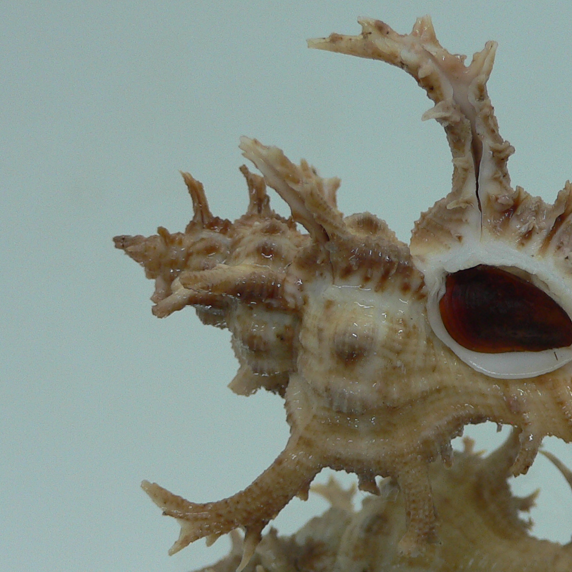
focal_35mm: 59
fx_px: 1103
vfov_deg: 29.0
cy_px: 342
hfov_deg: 28.5
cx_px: 451
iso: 80
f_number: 2.8
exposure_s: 1/60
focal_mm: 4.6
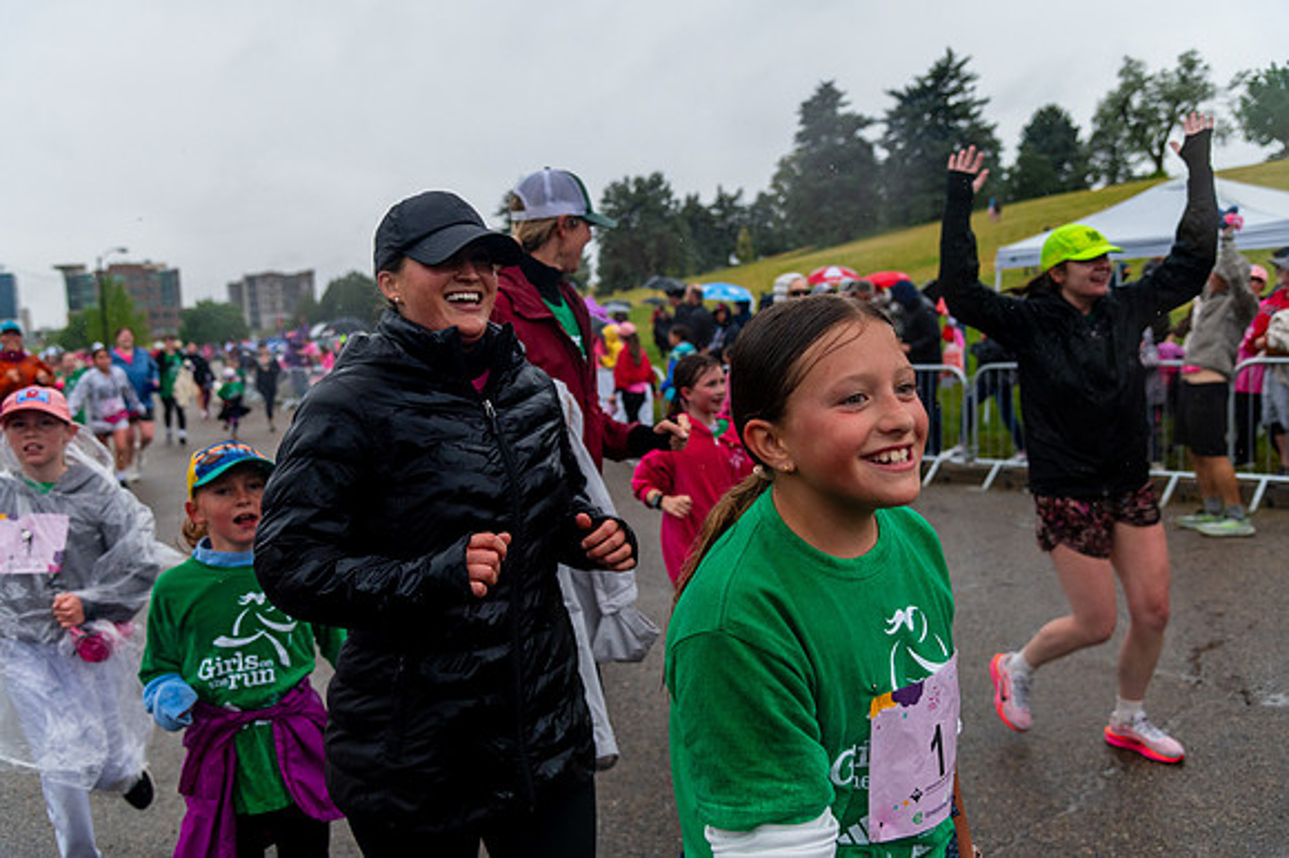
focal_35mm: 31
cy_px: 429
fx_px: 1109
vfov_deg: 42.3
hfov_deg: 60.3
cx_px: 644
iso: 1600
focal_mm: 31
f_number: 4
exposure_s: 1/3200
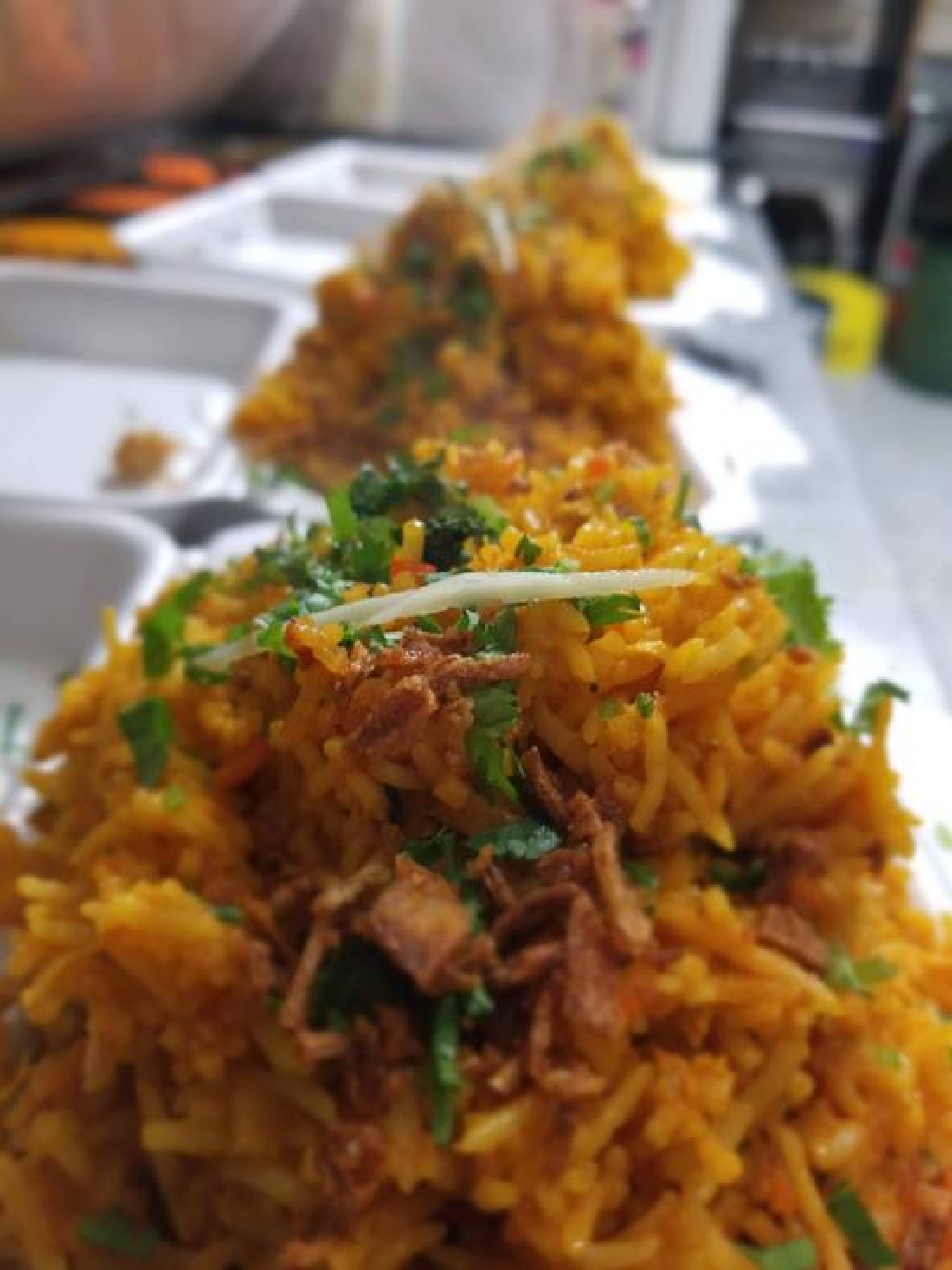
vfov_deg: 67.3
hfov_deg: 53.1
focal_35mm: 26
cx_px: 476
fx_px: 953
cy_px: 635
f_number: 1.7
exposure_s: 1/13
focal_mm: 4.3
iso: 250
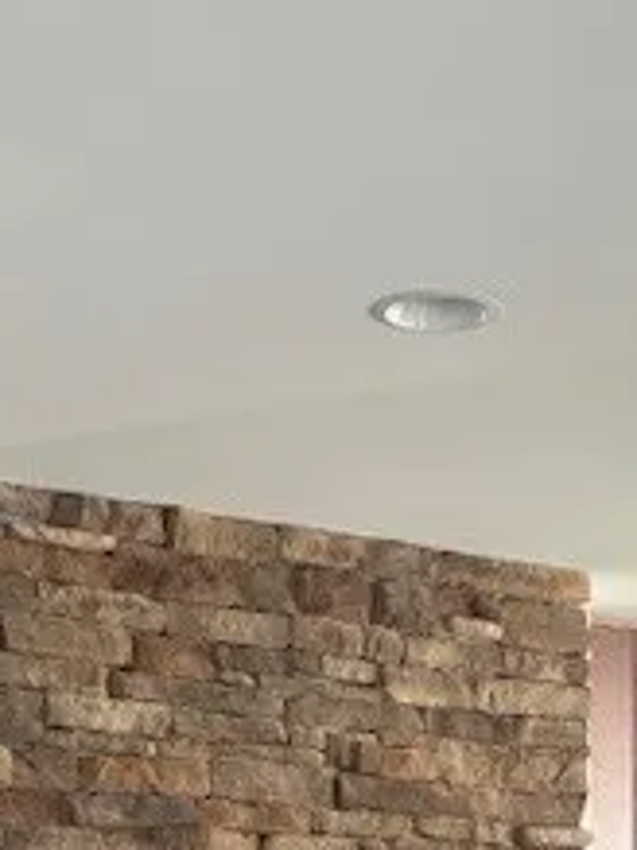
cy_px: 1145
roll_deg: +0.4
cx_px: 520
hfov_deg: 19.2
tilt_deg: -7.1
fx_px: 1867
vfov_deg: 22.6
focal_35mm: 76
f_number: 1.6
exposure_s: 1/60
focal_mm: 5.96
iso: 200
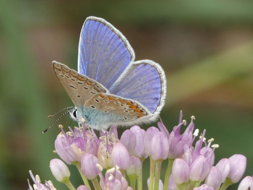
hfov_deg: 3.8
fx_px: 3765
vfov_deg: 2.9
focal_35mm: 515
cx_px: 126
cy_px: 95
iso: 125
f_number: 5.6
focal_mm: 92.3
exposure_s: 1/100
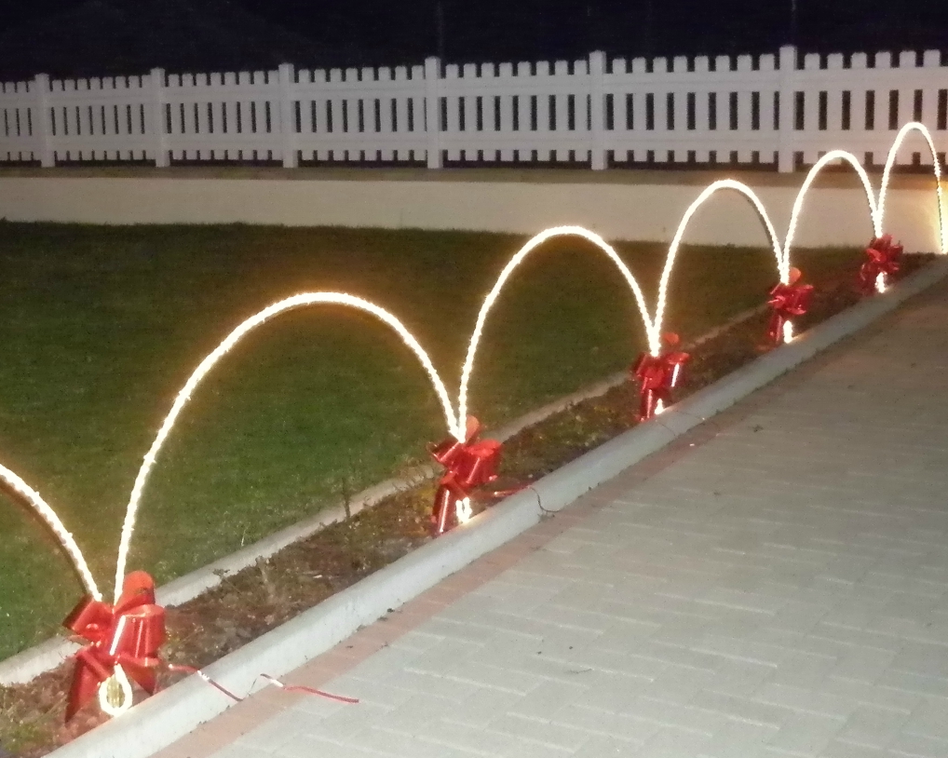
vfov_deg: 27.6
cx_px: 250
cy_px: 382
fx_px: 1543
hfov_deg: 33.5
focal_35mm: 55
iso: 1000
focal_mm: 5
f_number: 2.8
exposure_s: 1/30
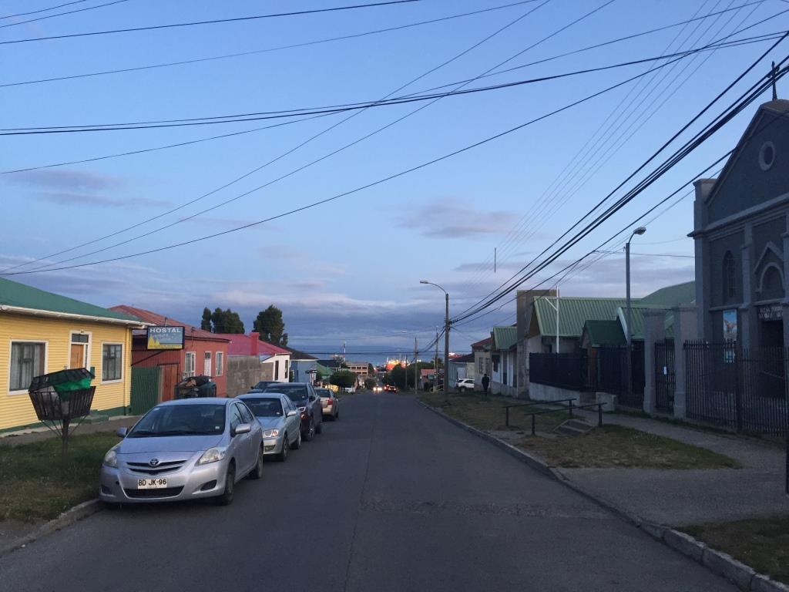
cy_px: 296
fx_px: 661
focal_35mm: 29
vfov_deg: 48.2
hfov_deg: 61.7
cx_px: 394
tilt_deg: +5.0
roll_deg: -1.1
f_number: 2.2
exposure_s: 1/33
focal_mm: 4.15
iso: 64
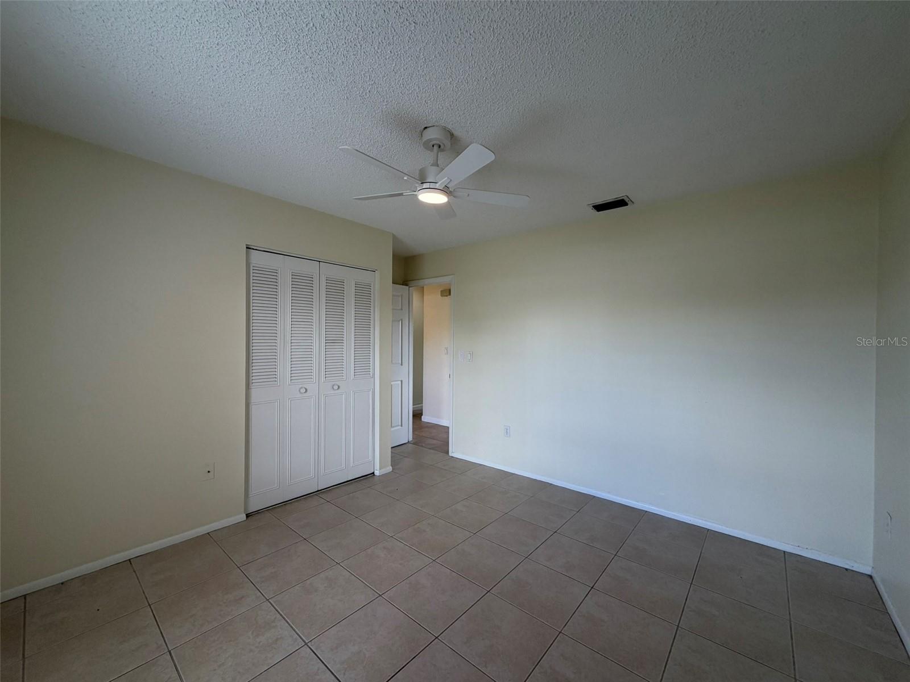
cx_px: 455
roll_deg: +0.3
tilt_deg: -0.4
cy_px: 341
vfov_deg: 85.7
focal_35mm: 14
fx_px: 368
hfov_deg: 102.1
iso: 100
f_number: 2.2
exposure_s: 1/72
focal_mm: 2.22
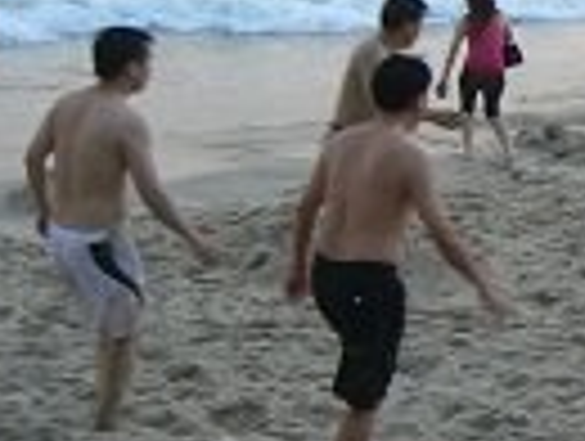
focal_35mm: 117
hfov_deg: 15.7
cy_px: 74
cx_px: 830
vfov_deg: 12.6
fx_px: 1981
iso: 160
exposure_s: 1/30
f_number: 2.8
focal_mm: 6
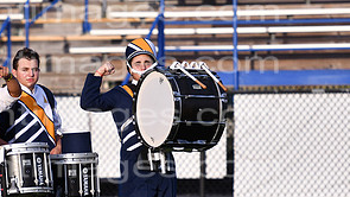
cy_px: 143
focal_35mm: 526
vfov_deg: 2.3
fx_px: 4882
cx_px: 14
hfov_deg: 4.1
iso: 400
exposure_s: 1/3200
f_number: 3.2
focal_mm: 170
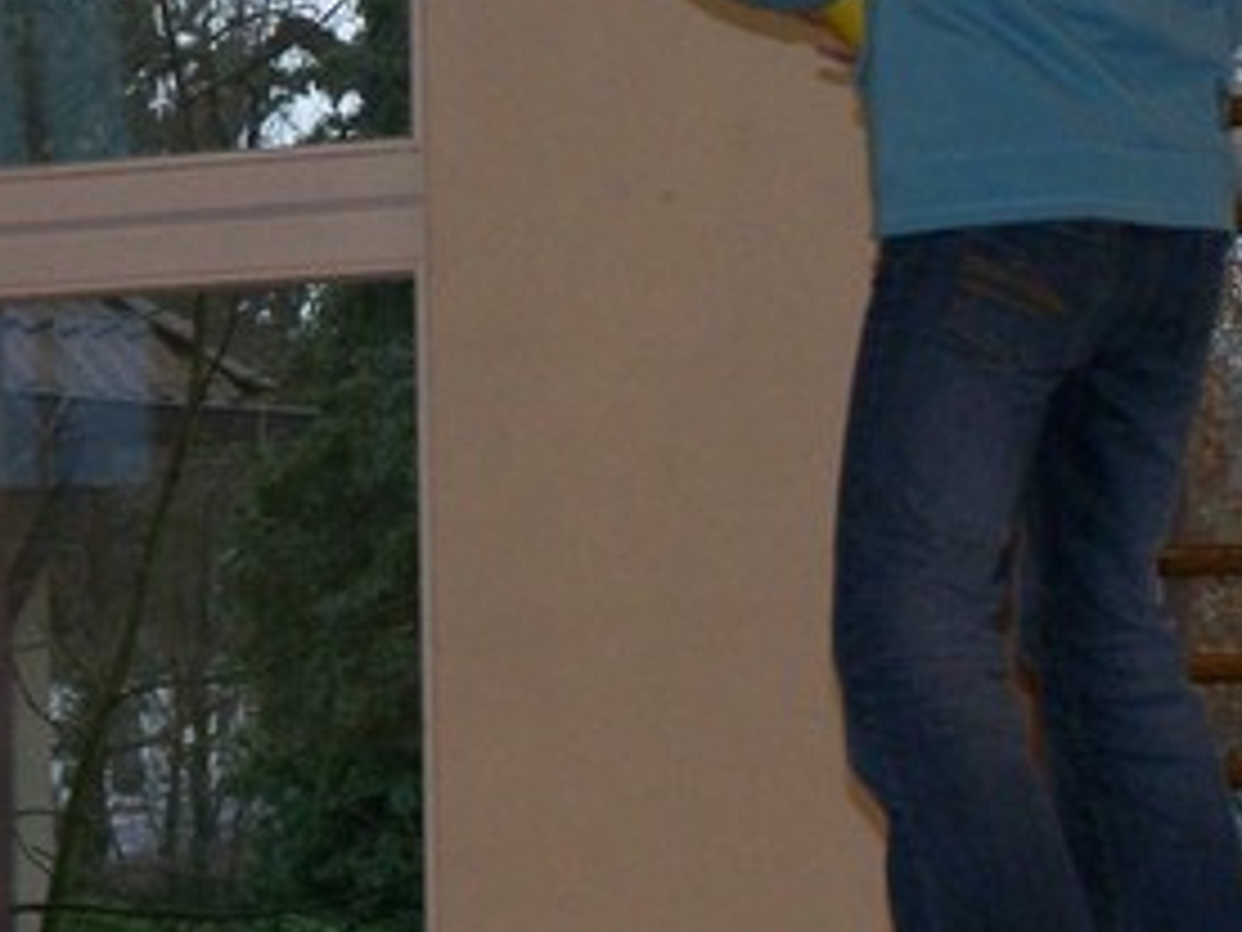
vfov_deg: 5.4
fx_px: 9759
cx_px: -306
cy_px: -81
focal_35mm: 272
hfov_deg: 7.2
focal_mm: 15.6
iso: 160
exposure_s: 1/80
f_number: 3.2
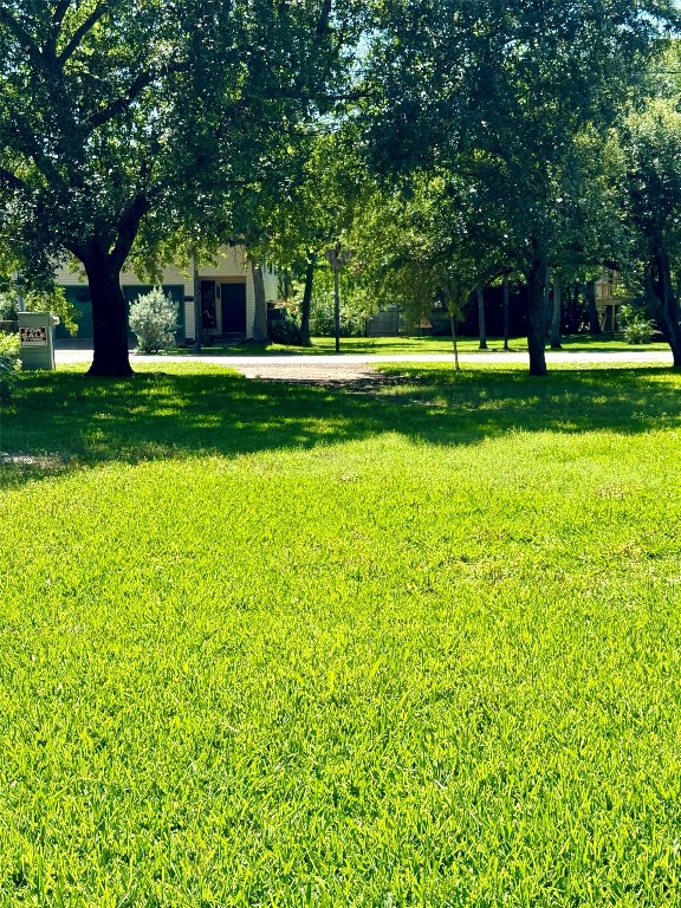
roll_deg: +0.2
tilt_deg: -6.1
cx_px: 340
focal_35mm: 48
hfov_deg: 30.3
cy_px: 454
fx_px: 1259
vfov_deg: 39.7
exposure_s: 1/2045
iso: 64
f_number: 1.78
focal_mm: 6.76
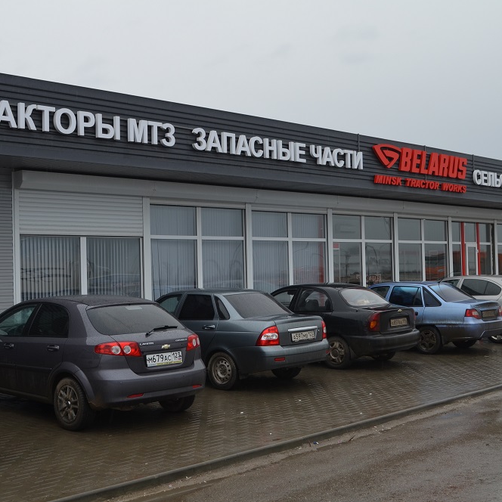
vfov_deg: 33.4
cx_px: 253
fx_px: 837
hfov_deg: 33.4
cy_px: 249
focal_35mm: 51
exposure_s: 1/160
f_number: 6.3
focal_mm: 26
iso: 200
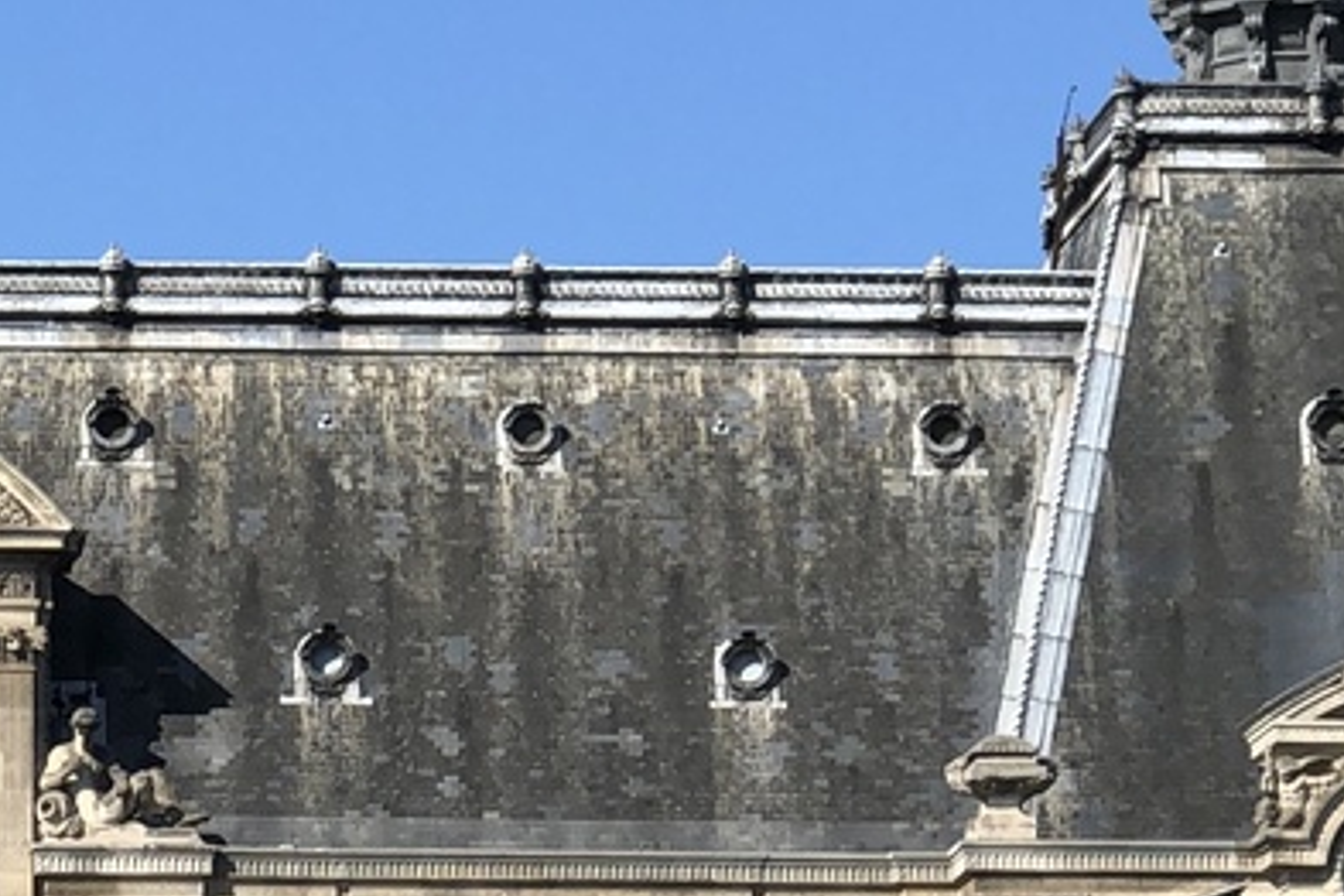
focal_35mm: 220
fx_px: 8213
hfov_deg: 9.2
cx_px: -226
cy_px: 1252
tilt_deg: +5.0
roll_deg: +0.2
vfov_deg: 6.2
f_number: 2.4
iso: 16
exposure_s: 1/1171
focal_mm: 6
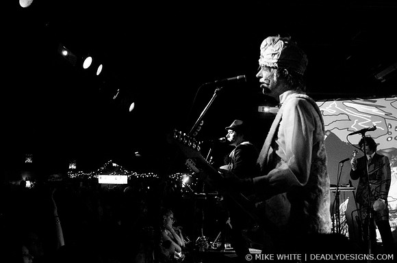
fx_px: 330
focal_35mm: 30
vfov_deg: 43.5
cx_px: 198
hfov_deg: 62.0
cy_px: 132
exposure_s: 1/160
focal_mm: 20
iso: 1250
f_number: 2.8
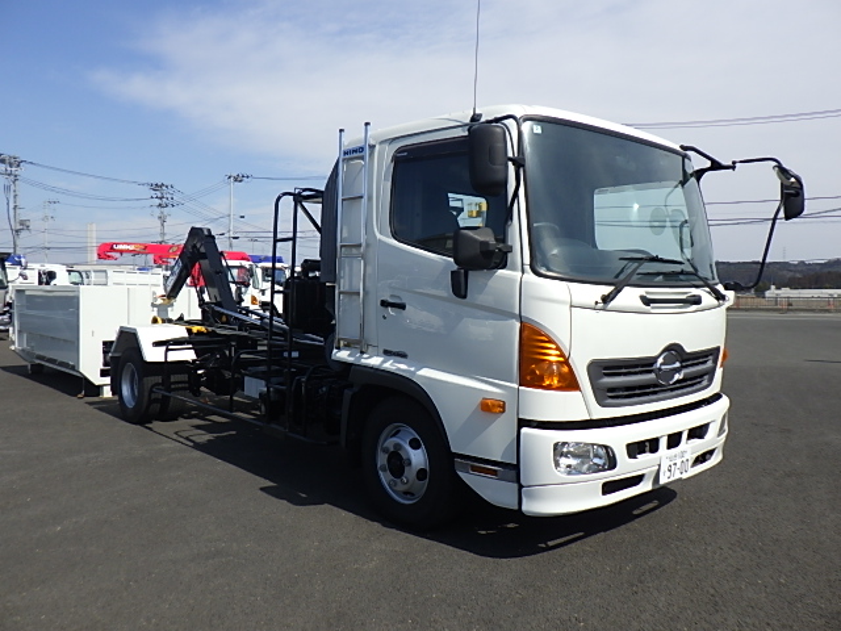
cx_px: 420
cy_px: 316
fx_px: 680
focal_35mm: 28
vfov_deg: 49.7
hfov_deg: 63.4
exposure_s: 1/1250
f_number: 4.2
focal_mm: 5
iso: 125
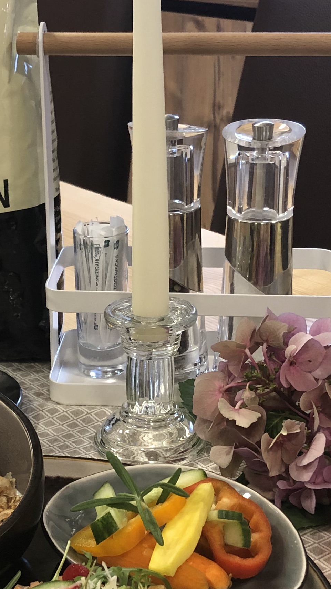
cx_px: 130
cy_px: 356
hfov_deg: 16.7
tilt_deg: -22.0
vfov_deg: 29.3
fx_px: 1123
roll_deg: +0.8
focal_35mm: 72
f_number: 1.8
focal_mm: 3.99
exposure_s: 1/21
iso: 40
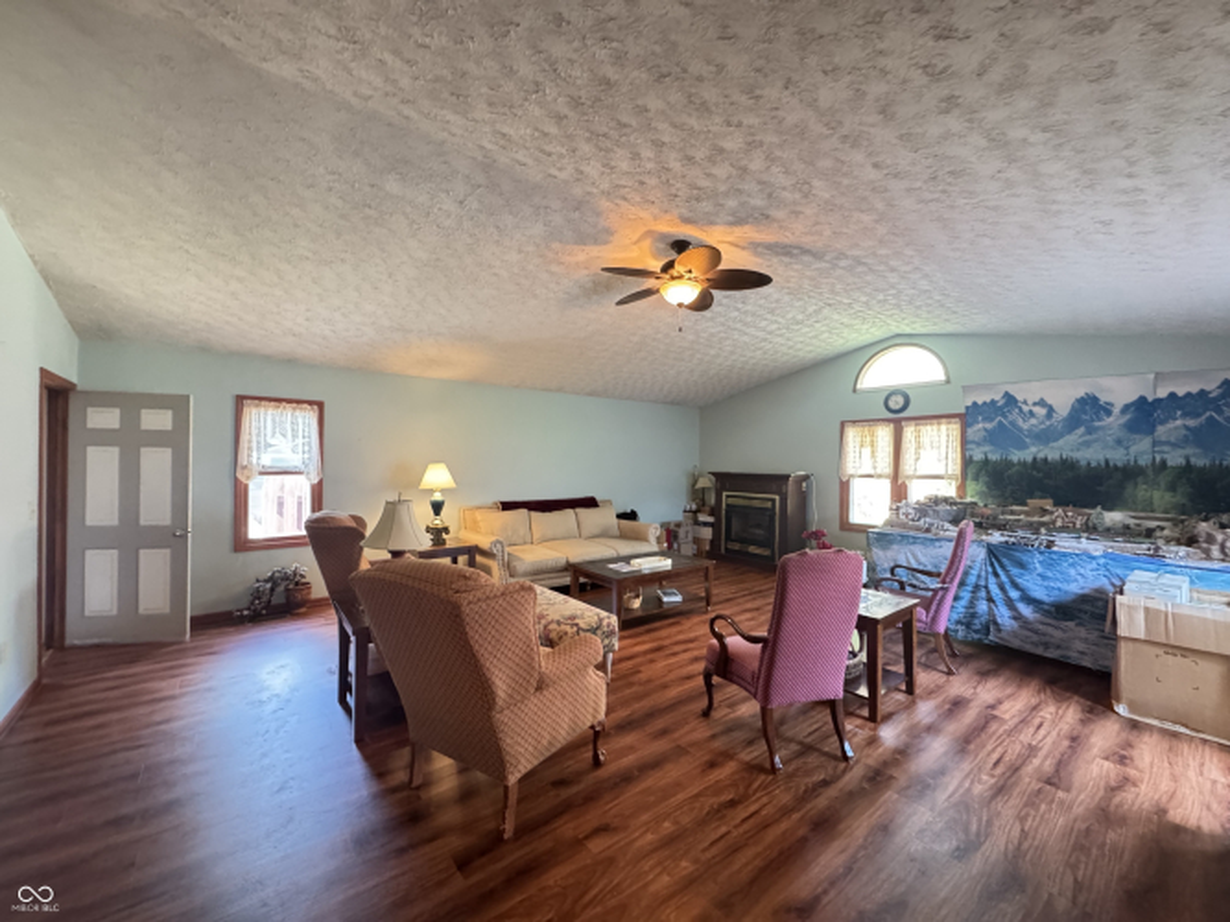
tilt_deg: +0.5
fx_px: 497
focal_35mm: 14
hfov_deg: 102.1
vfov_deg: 85.7
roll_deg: -0.6
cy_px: 461
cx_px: 615
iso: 1250
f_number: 2.2
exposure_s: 1/60
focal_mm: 2.22
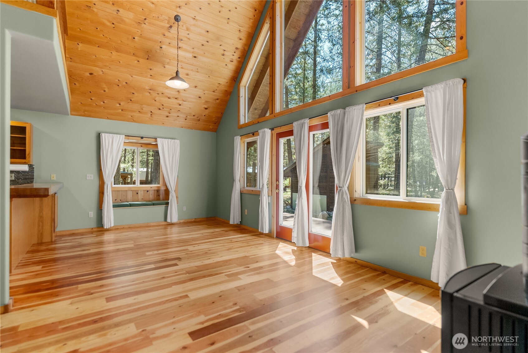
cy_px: 176
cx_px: 264
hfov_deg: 92.9
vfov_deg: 70.2
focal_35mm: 17
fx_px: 251
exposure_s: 1/125
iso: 400
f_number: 2.8
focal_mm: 17.1
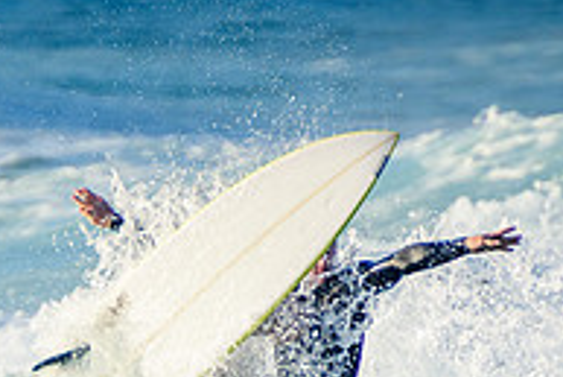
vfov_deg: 0.8
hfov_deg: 1.1
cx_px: 128
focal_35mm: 1830
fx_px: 28640
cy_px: 460
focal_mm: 400
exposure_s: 1/2000
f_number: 5.6
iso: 450
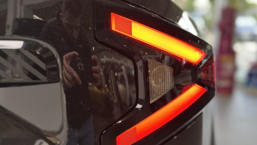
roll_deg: +1.4
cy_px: 84
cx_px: 148
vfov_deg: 35.6
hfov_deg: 59.2
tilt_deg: -13.2
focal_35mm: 33
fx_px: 225
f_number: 1.78
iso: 64
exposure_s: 1/71
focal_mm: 6.86
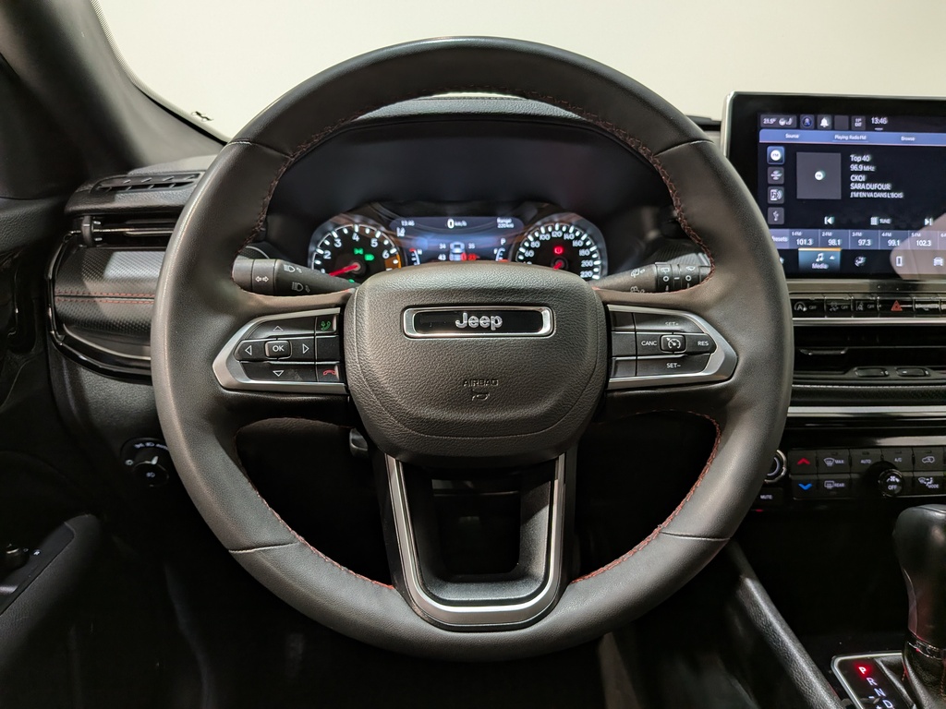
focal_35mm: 24
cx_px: 473
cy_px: 354
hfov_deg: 71.6
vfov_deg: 56.8
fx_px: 656
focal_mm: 4.53
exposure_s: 1/60
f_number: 1.7
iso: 121
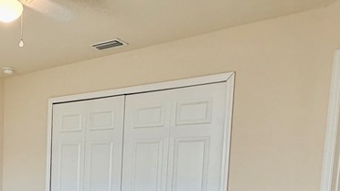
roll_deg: -0.8
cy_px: 204
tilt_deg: -6.4
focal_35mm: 42
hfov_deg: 42.8
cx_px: 13
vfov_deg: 26.4
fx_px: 379
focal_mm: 2.22
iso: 160
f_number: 2.2
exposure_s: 1/120
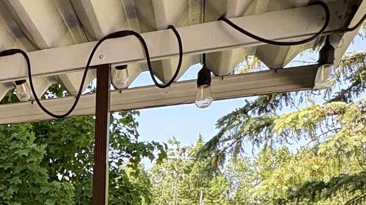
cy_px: 345
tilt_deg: -8.4
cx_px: -35
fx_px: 553
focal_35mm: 57
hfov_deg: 32.3
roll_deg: +0.8
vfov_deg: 17.8
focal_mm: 2.22
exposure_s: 1/256
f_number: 2.2
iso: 50
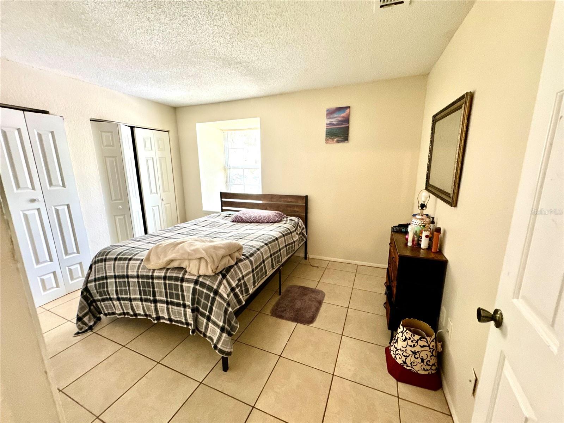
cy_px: 212
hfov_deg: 102.1
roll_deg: +0.6
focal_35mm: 14
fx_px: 228
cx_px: 282
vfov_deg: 85.7
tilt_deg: -12.3
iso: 320
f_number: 2.2
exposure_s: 1/60
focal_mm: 2.22
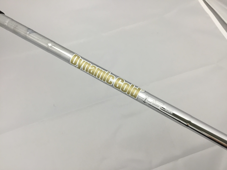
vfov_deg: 45.4
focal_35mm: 31
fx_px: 203
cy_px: 85
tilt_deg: -62.0
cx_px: 114
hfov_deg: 58.4
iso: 25
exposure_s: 1/33
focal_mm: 3.3
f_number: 2.4
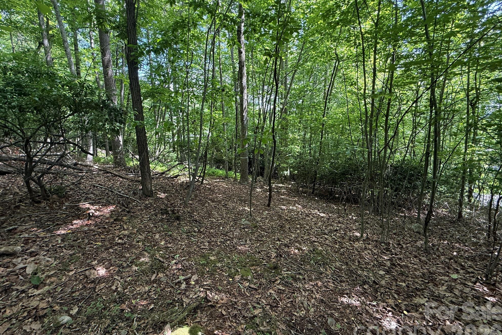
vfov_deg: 77.2
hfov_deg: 100.4
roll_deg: +2.5
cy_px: 158
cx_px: 247
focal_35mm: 15
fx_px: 209
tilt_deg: -8.8
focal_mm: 2.22
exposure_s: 1/99
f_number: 2.2
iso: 125
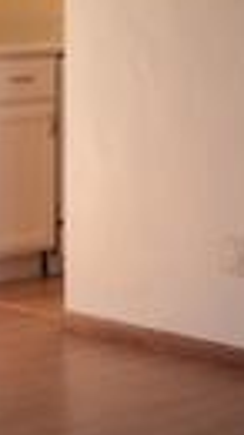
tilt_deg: -4.4
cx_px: 929
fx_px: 1797
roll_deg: -2.1
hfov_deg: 6.5
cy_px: 64
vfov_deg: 13.7
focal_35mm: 156
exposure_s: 1/40
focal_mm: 4.15
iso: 25
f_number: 2.2
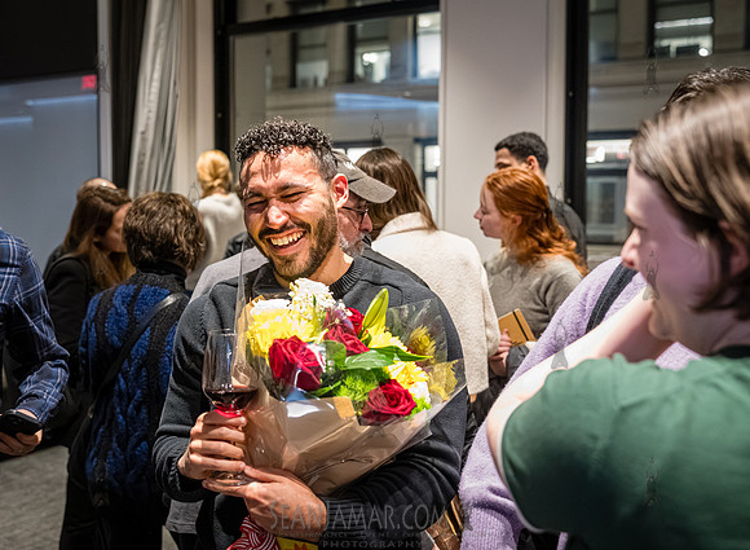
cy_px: 251
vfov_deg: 34.9
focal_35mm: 41
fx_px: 873
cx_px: 346
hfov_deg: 46.5
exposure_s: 1/160
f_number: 3.2
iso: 10000
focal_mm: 35
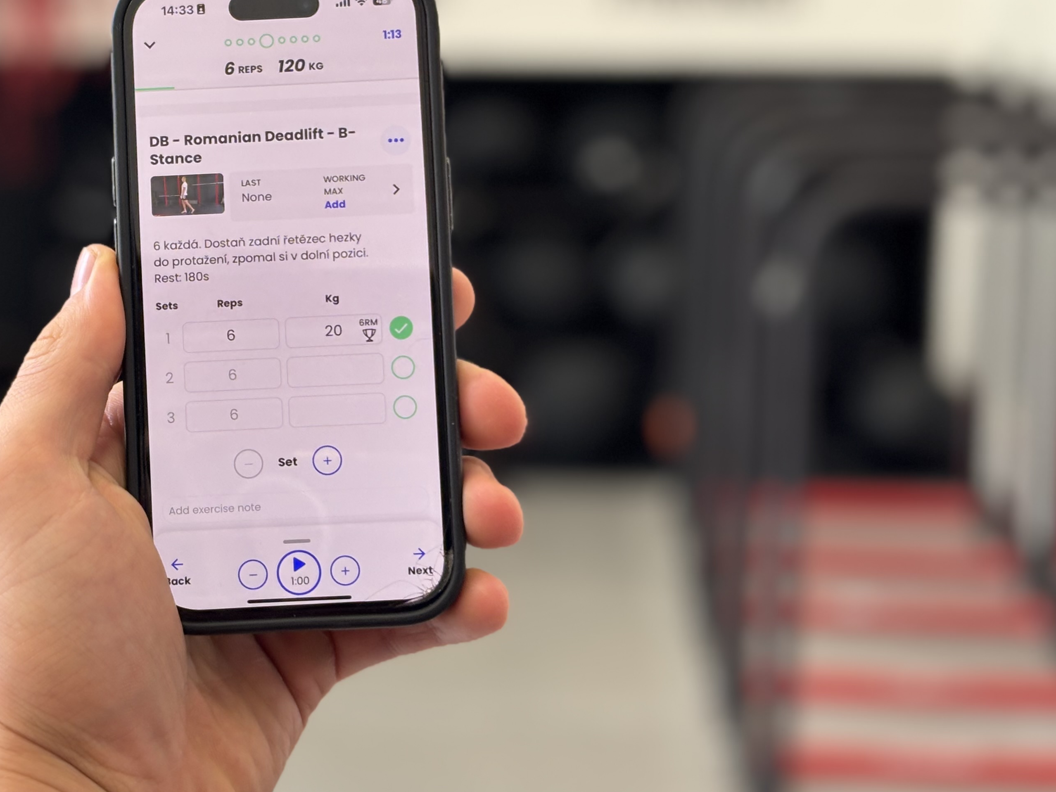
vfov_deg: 18.0
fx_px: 2502
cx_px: 316
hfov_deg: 23.7
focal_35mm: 82
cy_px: 273
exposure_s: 1/72
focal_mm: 5.96
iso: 50
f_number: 1.6
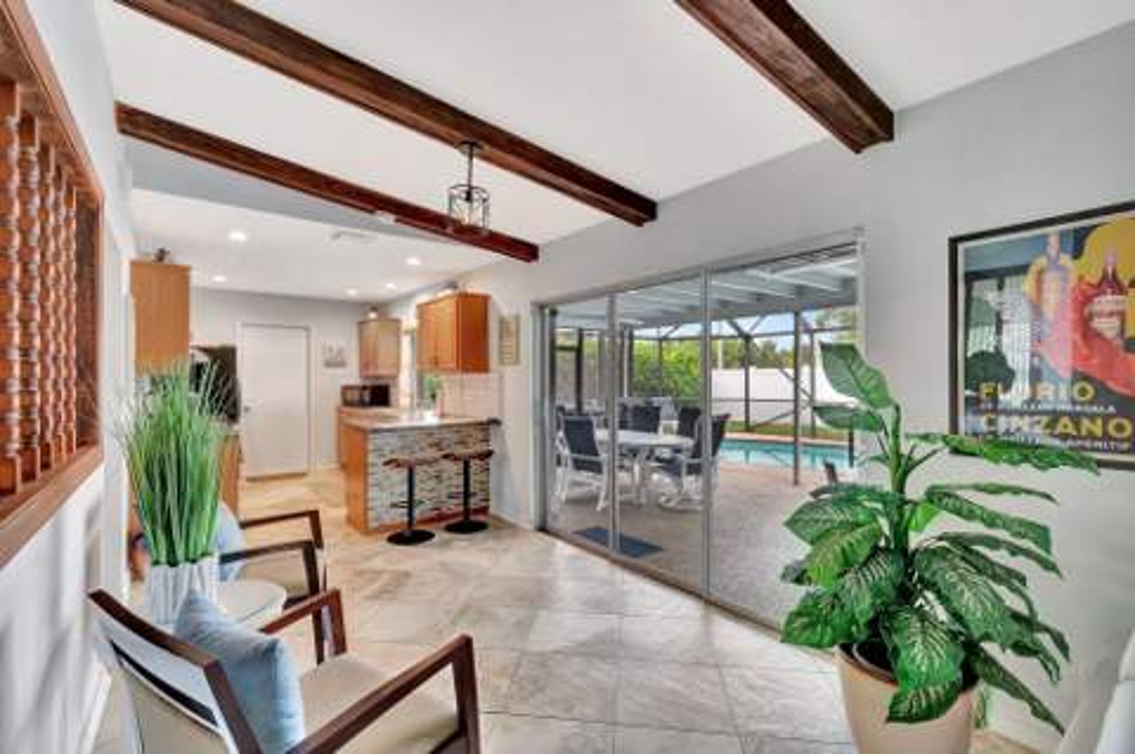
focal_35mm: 15
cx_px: 568
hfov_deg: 100.4
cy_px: 377
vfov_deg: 77.2
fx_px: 472
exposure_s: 1/13
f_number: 8
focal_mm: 10
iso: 1000
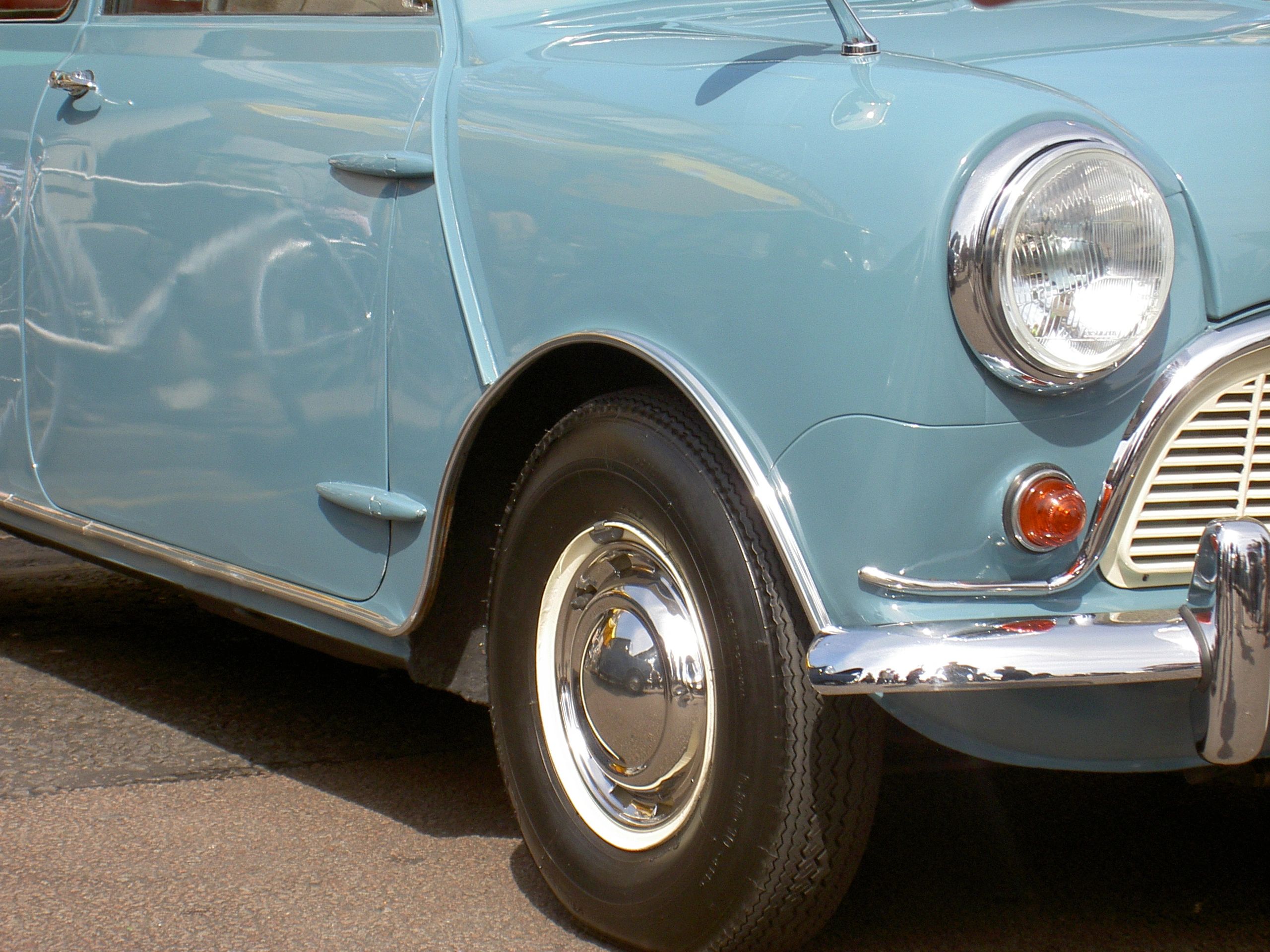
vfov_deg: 14.5
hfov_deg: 19.3
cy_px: 476
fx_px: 3742
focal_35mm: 102
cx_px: 635
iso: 50
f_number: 4.9
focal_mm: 16.8
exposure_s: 1/250
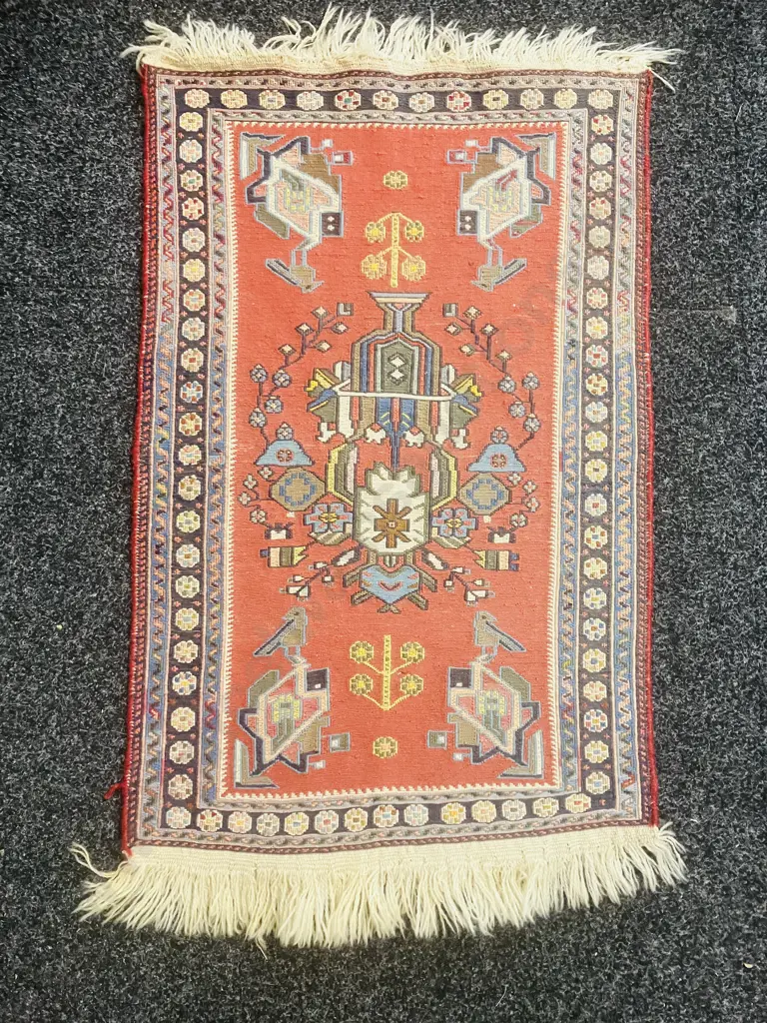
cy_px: 512
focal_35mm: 28
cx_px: 384
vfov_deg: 63.4
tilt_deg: -81.7
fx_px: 827
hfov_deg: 49.7
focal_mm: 3.99
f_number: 1.8
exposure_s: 1/50
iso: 250
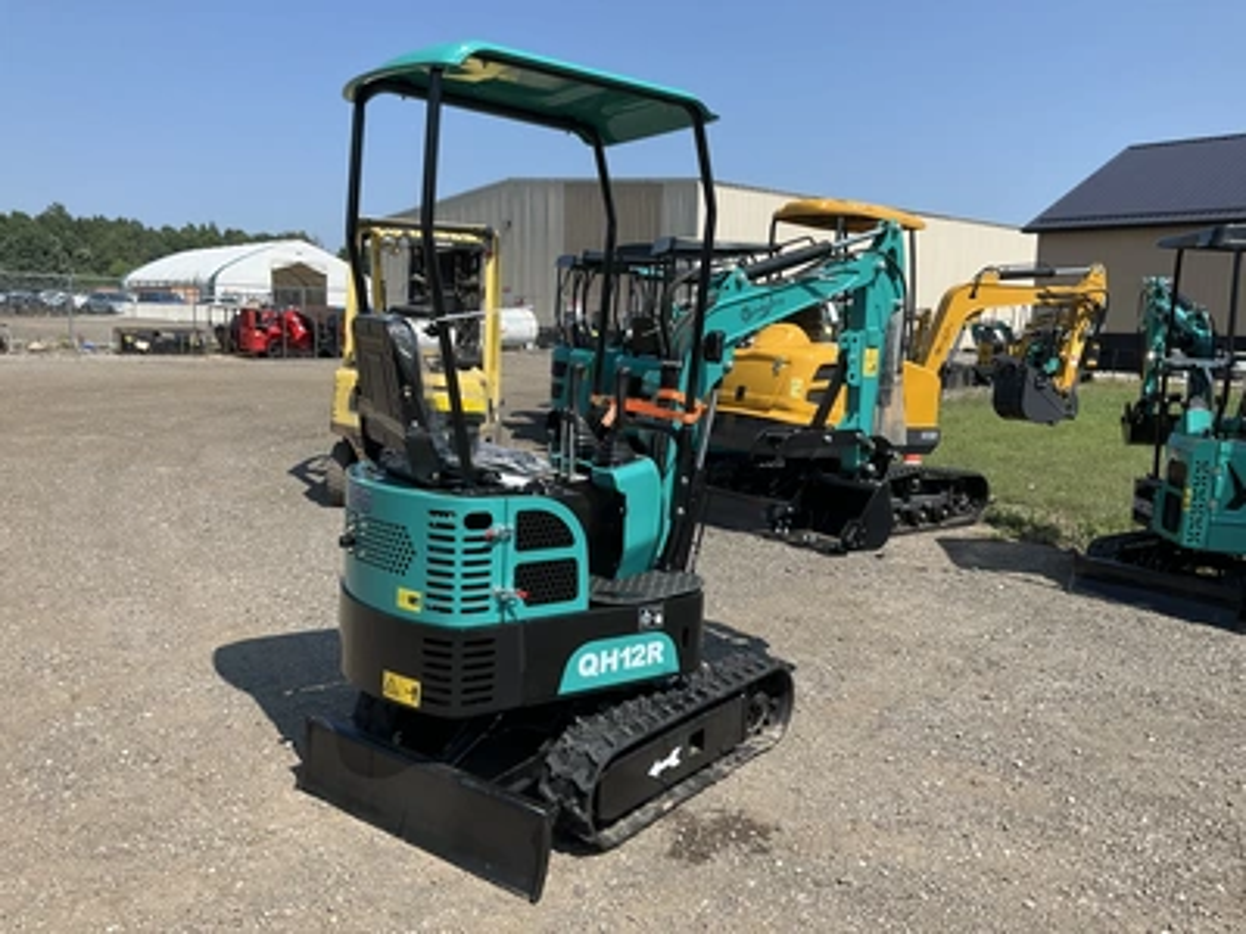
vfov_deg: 48.2
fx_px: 1044
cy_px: 467
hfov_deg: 61.7
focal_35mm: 29
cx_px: 623
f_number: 1.8
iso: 25
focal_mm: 3
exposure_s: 1/1730
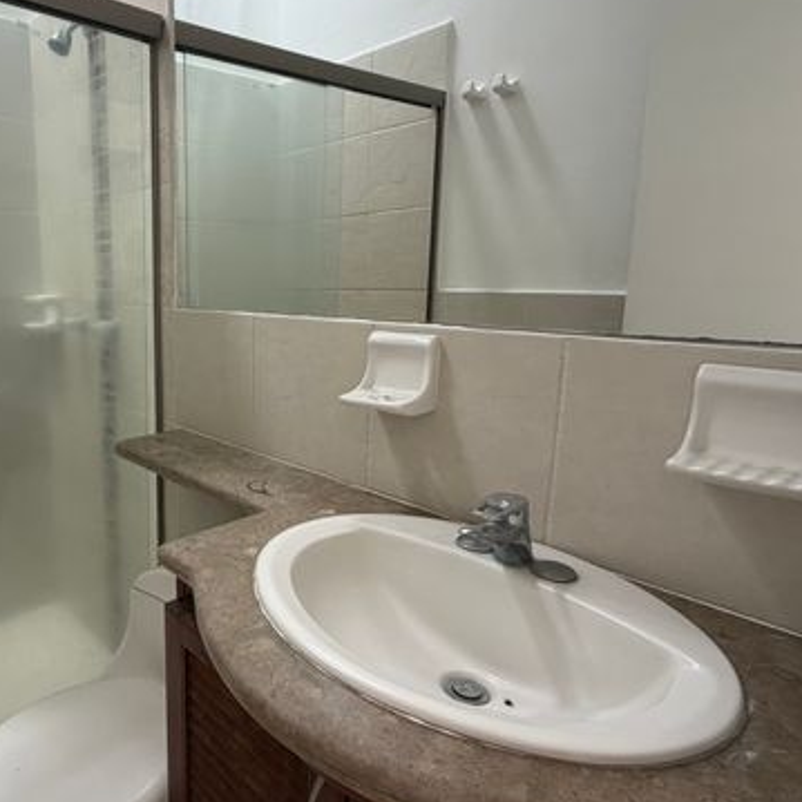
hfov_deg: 63.1
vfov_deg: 67.2
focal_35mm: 23
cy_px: 382
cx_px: 193
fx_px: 603
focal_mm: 2.22
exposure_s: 1/121
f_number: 2.2
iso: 200
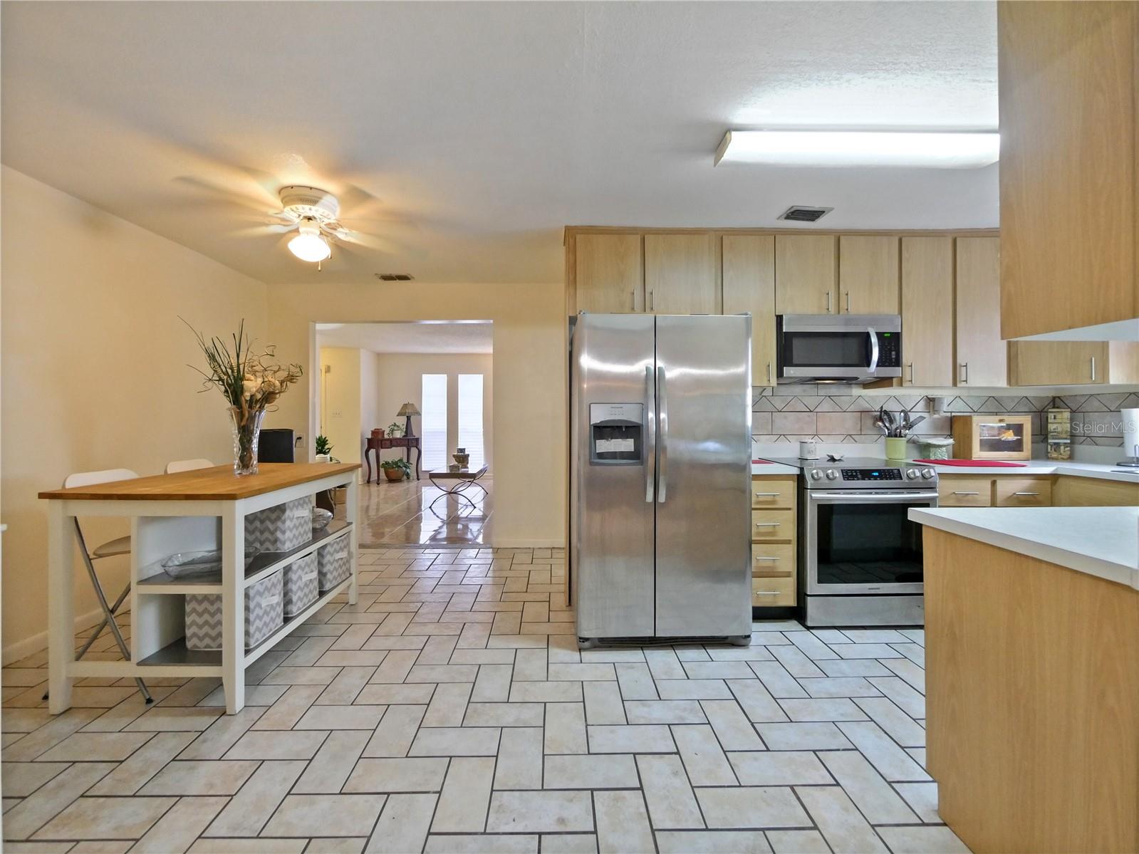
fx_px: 461
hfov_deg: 102.1
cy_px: 427
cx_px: 570
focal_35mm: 14
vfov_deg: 85.7
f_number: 4
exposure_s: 1/50
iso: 3200
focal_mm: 7
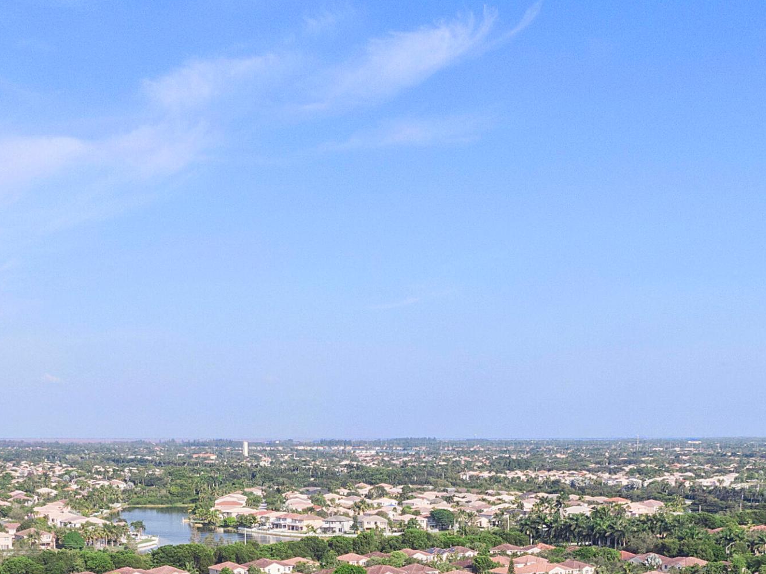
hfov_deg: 36.8
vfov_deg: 26.3
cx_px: 382
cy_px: 595
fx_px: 1150
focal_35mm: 52
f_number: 2.8
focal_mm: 4.39
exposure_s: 1/1600
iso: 100
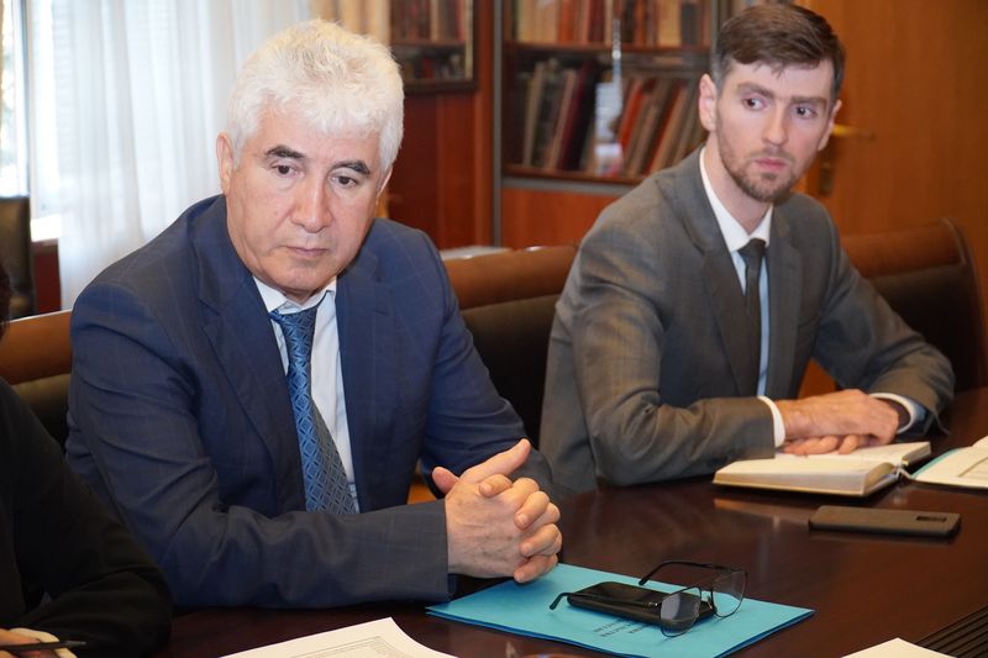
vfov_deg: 20.2
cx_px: 494
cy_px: 329
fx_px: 1852
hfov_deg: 29.9
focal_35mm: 68
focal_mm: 45
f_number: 4
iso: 3200
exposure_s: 1/160
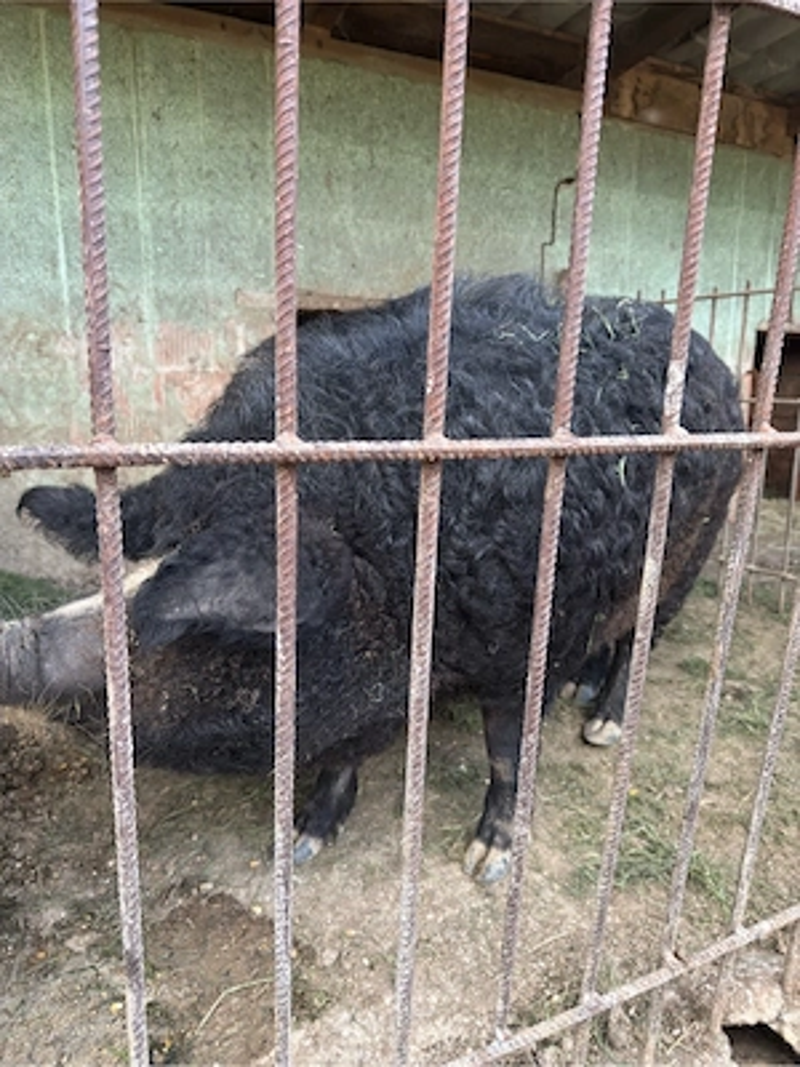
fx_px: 740
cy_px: 534
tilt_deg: -13.3
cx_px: 400
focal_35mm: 24
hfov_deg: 56.8
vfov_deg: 71.6
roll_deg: -0.7
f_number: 1.78
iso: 160
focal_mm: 6.76
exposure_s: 1/160
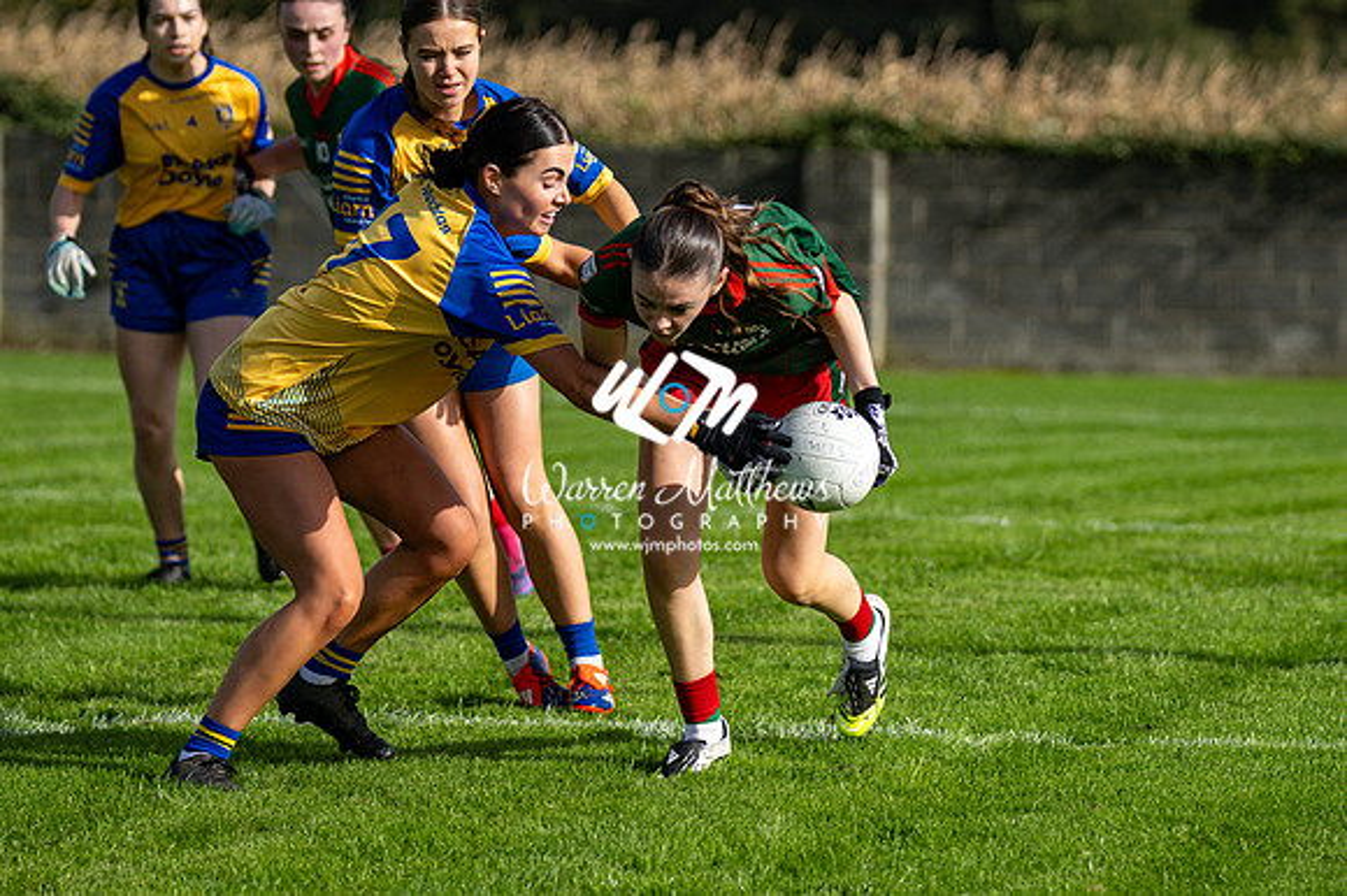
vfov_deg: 5.9
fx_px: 8675
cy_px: 448
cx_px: 674
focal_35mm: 232
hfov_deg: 8.9
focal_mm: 155
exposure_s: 1/5000
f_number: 2.8
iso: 250
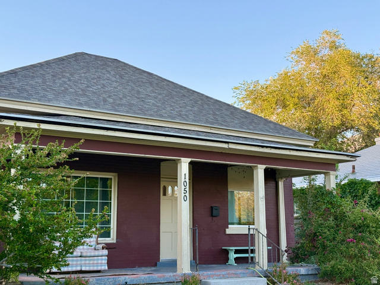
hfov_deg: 39.7
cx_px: 190
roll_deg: +0.2
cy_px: 142
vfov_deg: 30.3
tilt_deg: +9.3
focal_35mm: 48
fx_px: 527
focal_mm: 6.76
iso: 64
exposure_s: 1/320
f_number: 1.78
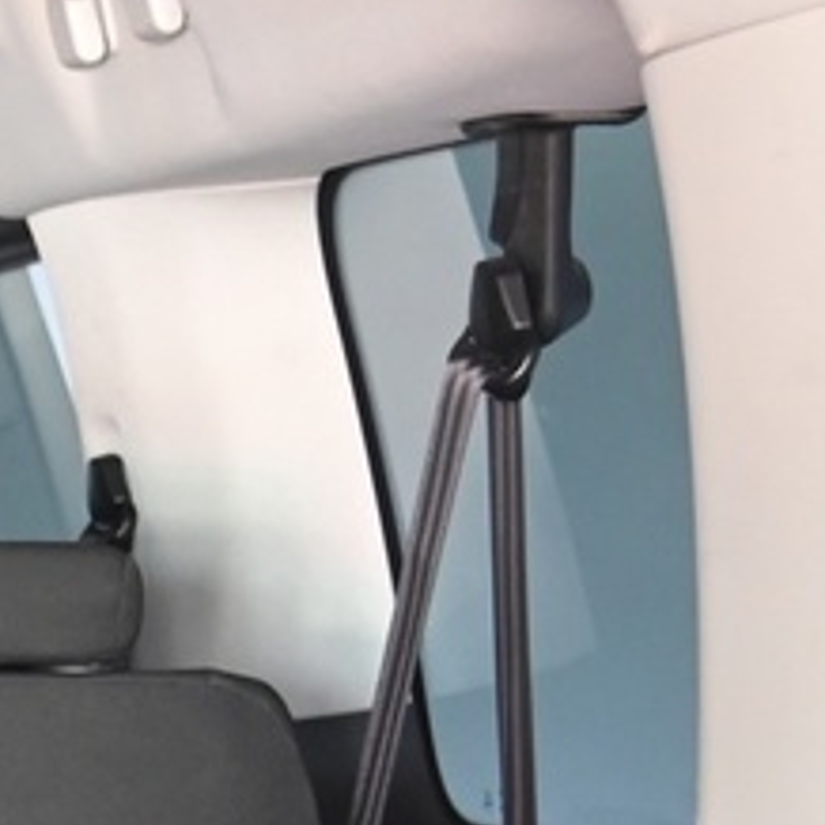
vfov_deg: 10.8
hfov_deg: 10.2
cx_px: -1086
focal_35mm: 152
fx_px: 4099
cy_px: 1480
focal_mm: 24
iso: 2000
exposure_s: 1/30
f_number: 4
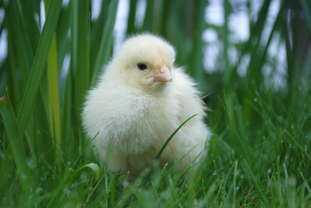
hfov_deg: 24.6
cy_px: 104
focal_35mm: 82
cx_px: 156
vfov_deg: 16.6
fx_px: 714
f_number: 5.6
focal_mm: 55
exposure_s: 1/160
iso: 200
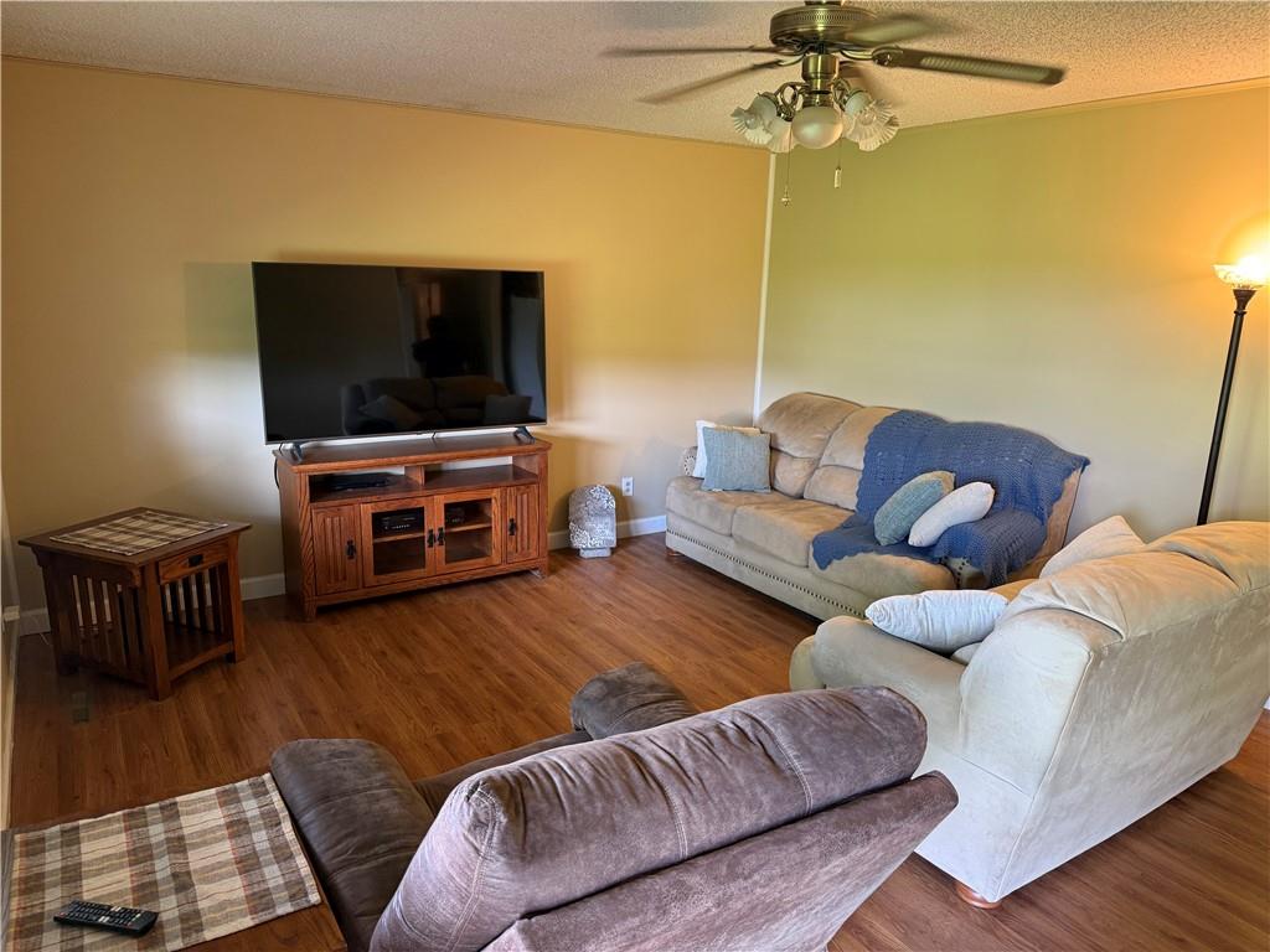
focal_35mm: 24
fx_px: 881
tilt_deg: -12.3
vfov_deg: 56.8
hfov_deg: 71.6
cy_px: 476
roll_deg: -1.7
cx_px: 635
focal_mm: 6.76
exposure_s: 1/60
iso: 250
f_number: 1.78
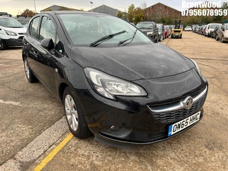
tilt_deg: -19.8
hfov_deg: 67.3
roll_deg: -0.4
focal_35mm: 26
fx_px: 171
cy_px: 86
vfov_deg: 53.0
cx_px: 114
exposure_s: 1/135
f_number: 1.5
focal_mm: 5.7
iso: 32
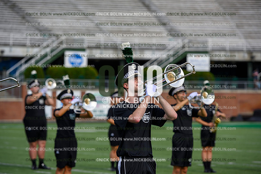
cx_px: 130
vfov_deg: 9.5
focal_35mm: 145
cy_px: 87
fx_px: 1051
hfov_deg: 14.2
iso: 100
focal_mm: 145
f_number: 4
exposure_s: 1/1600
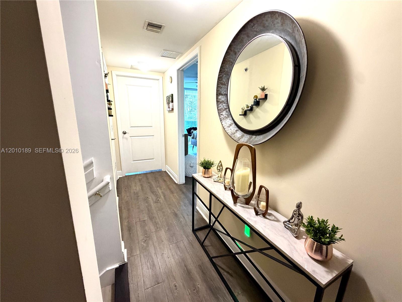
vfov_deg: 85.7
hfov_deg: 102.1
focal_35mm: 14
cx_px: 201
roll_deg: -0.9
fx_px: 163
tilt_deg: -13.5
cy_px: 151
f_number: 2.2
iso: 400
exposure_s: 1/60
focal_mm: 2.22
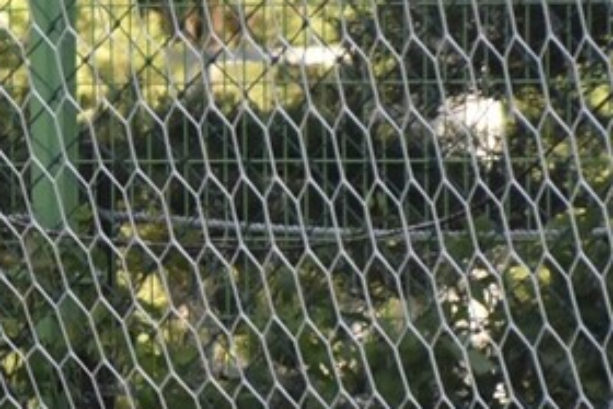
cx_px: -131
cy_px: 83
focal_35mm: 966
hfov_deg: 2.1
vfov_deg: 1.4
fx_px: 16457
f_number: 6.3
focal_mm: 200
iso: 900
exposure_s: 1/500
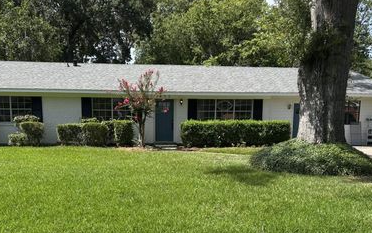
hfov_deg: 52.7
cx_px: 171
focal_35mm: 37
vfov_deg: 33.9
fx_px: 375
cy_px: 168
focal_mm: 5.7
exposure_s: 1/1869
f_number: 1.5
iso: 50
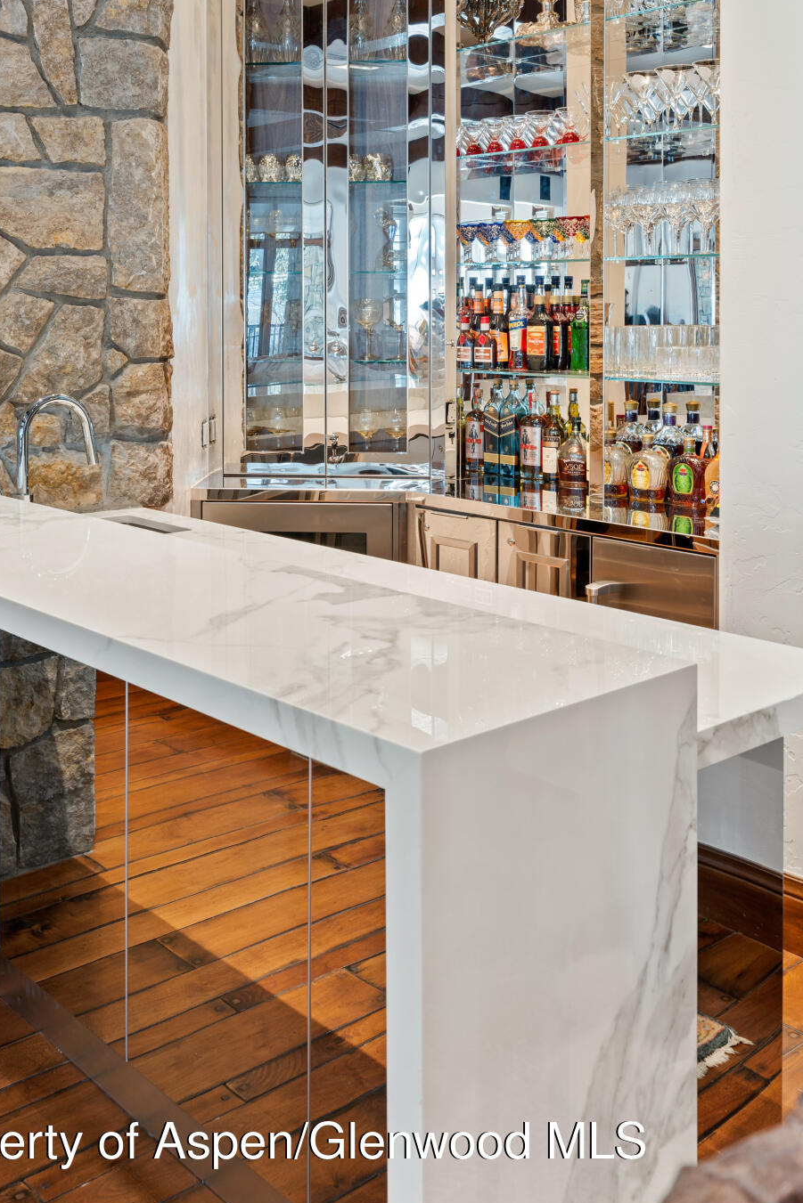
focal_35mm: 37
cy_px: 332
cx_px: 320
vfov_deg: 50.2
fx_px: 1238
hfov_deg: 35.8
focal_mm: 25
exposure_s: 3
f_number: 7.1
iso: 125
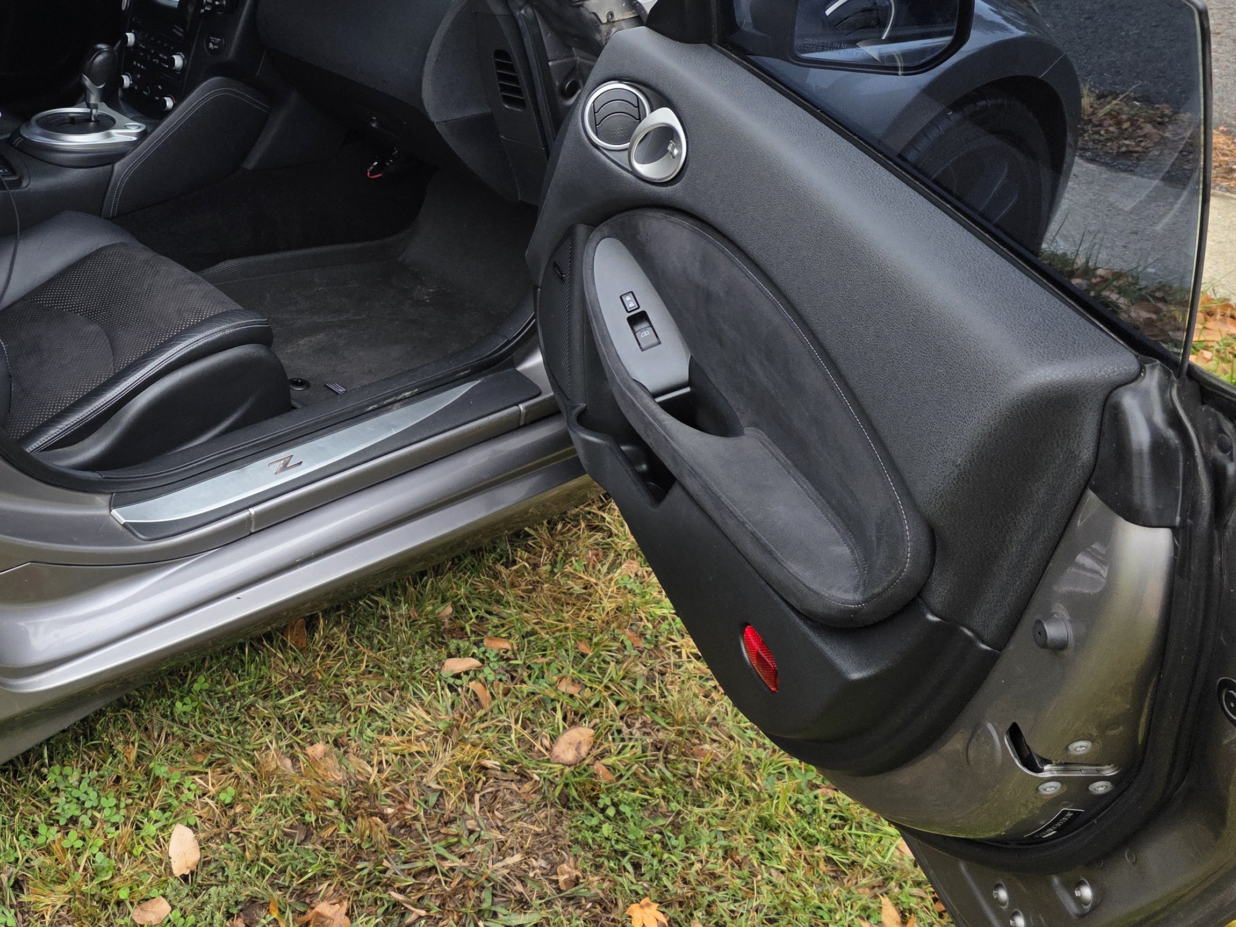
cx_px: 262
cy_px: 276
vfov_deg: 35.4
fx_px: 1428
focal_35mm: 40
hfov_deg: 44.7
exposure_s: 1/359
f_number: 1.7
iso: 50
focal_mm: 6.3
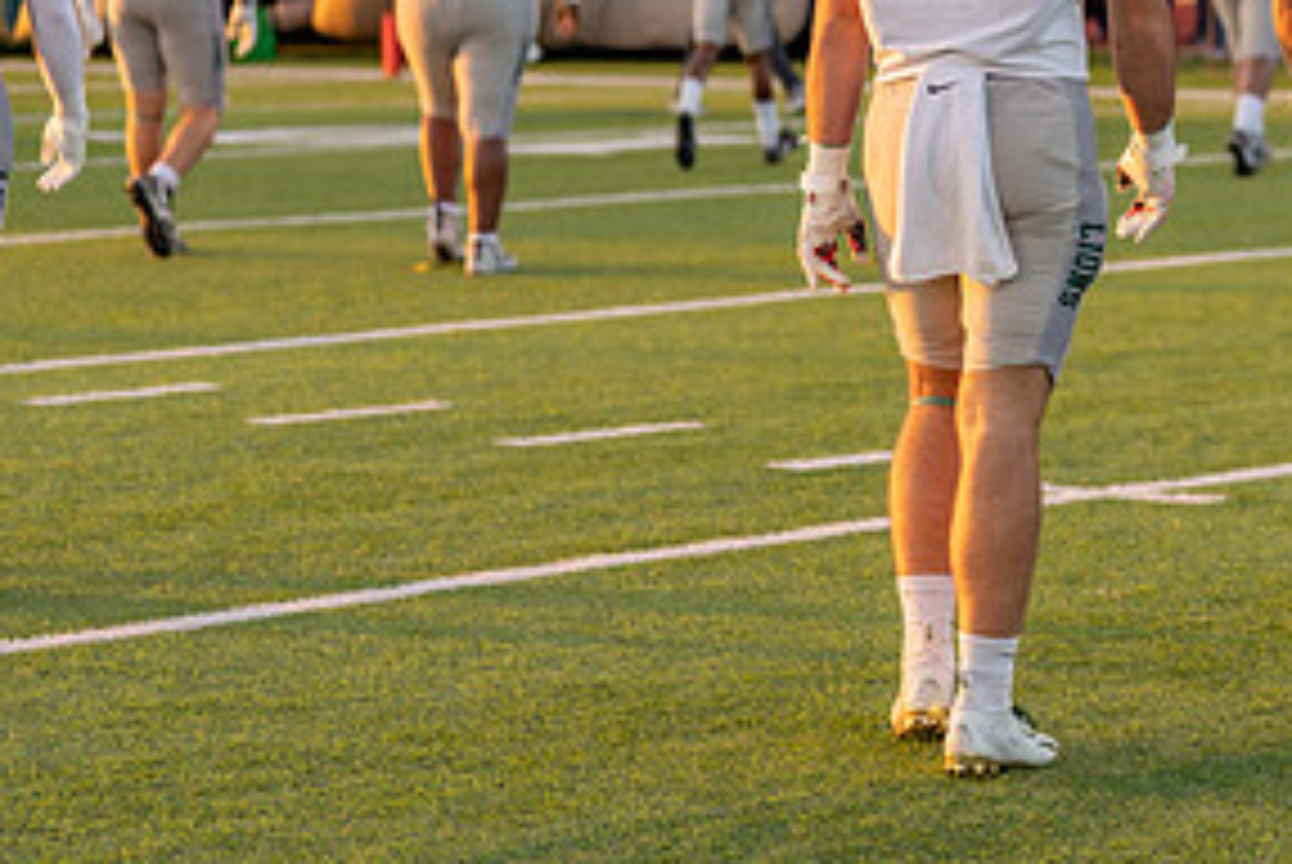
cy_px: 88
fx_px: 5317
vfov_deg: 9.3
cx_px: 1188
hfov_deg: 13.7
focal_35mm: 148
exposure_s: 1/400
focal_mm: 70
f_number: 2.8
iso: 100
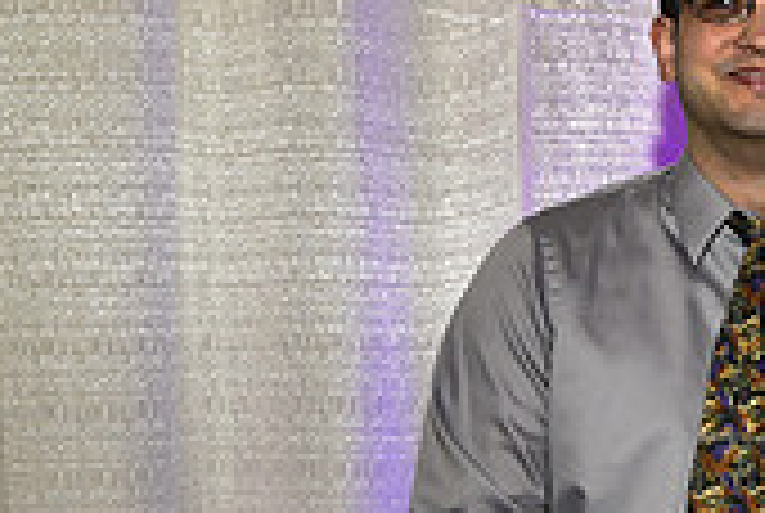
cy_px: 614
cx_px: 814
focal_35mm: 109
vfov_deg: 12.3
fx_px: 2320
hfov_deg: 18.1
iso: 200
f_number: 5
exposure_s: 1/60
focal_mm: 32
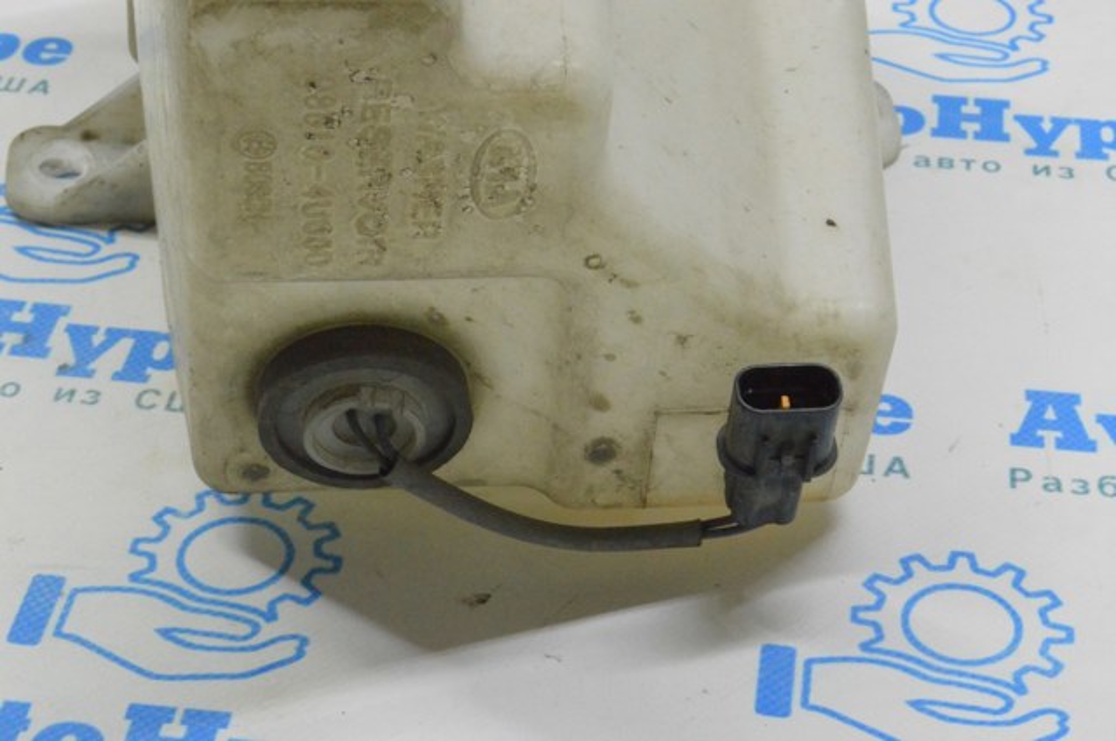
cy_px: 370
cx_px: 558
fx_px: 2554
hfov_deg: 24.6
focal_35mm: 82
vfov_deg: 16.5
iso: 6400
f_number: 20
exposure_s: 1/20
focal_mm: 55
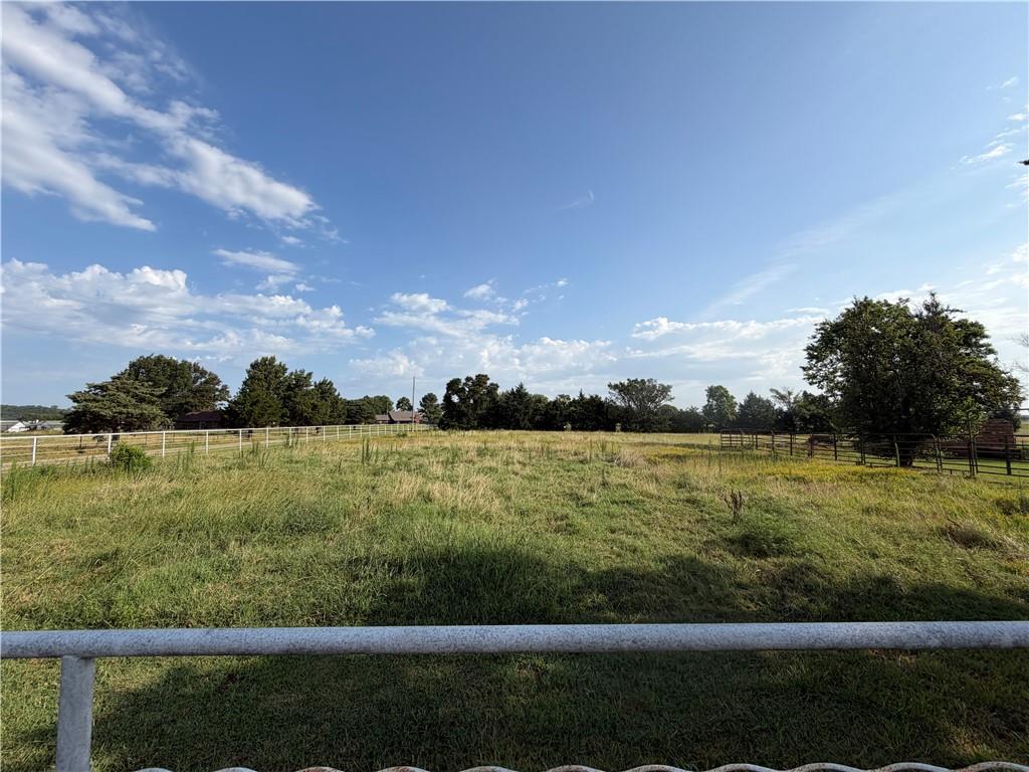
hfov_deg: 102.1
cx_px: 514
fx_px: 416
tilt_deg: +4.9
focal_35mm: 14
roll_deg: +0.2
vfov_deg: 85.7
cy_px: 386
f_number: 2.2
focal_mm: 2.22
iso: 20
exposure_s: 1/841
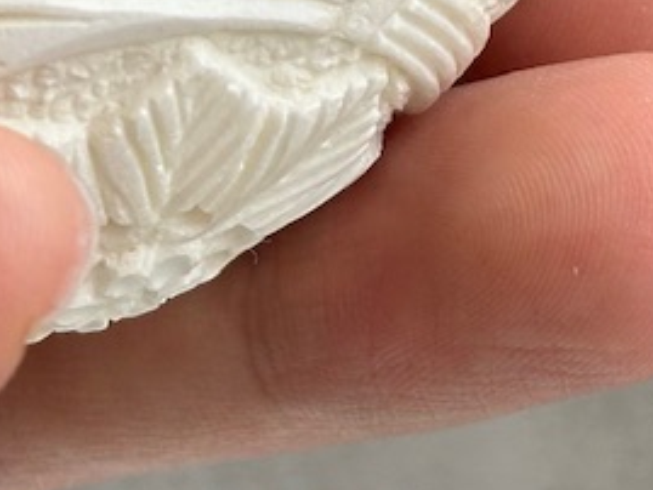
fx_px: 4303
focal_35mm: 228
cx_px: 609
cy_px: -526
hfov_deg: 8.6
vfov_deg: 6.3
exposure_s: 1/417
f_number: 1.78
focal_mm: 6.86
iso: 64
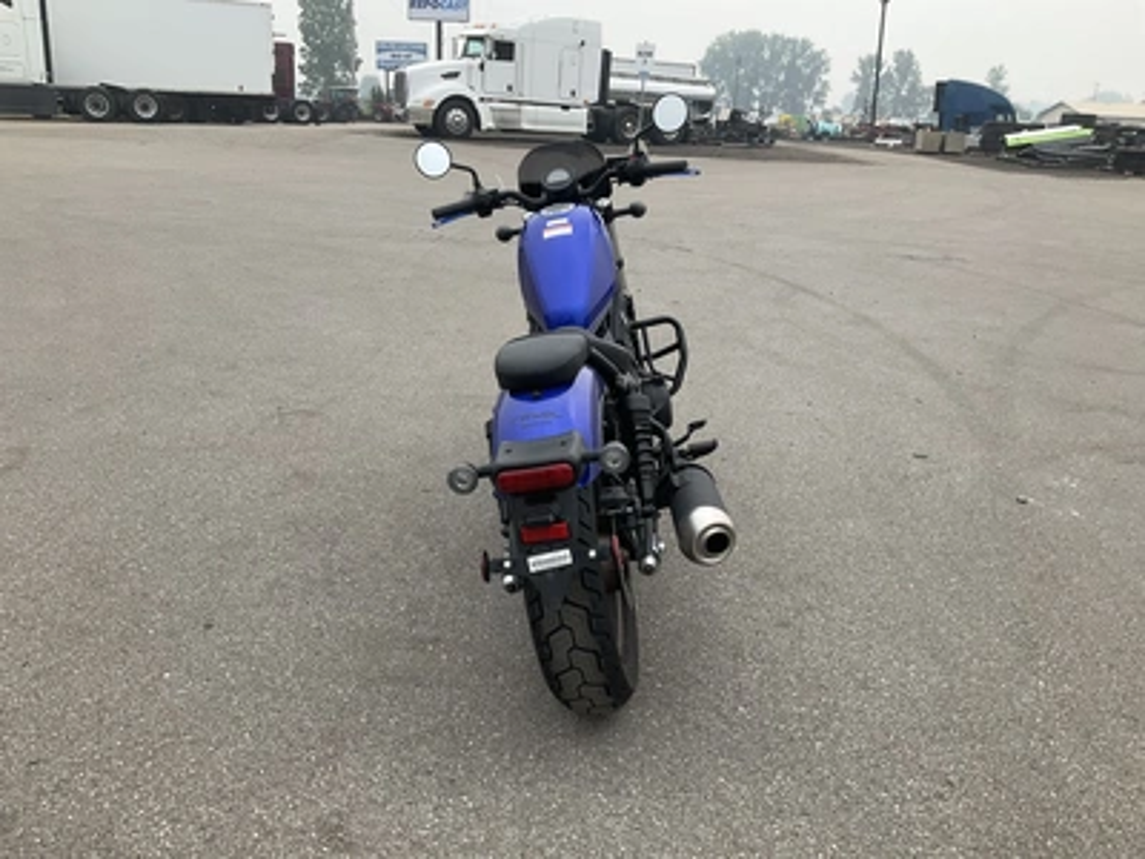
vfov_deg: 48.2
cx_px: 572
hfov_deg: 61.7
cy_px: 430
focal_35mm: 29
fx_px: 959
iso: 25
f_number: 1.8
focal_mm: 3
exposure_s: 1/1221
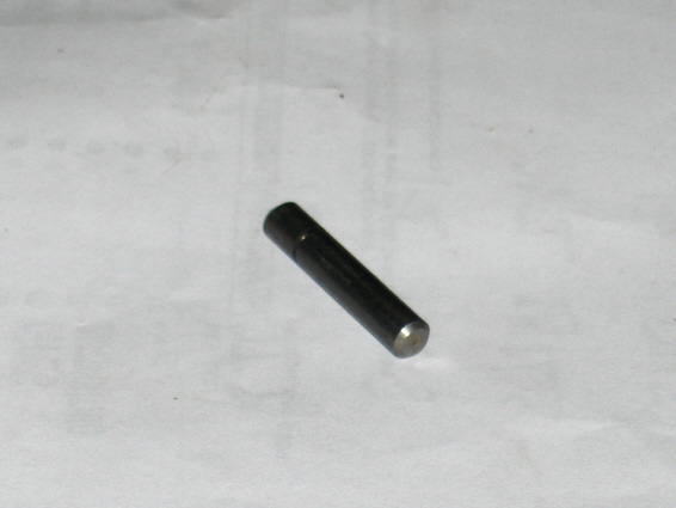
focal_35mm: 105
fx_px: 2051
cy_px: 254
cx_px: 338
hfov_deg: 18.7
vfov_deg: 14.1
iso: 100
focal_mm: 22.5
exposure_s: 1/125
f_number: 5
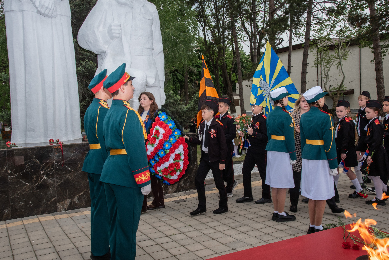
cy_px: 130
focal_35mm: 36
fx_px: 390
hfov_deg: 53.0
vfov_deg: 36.9
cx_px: 194
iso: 640
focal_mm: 35
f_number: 10
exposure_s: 1/160
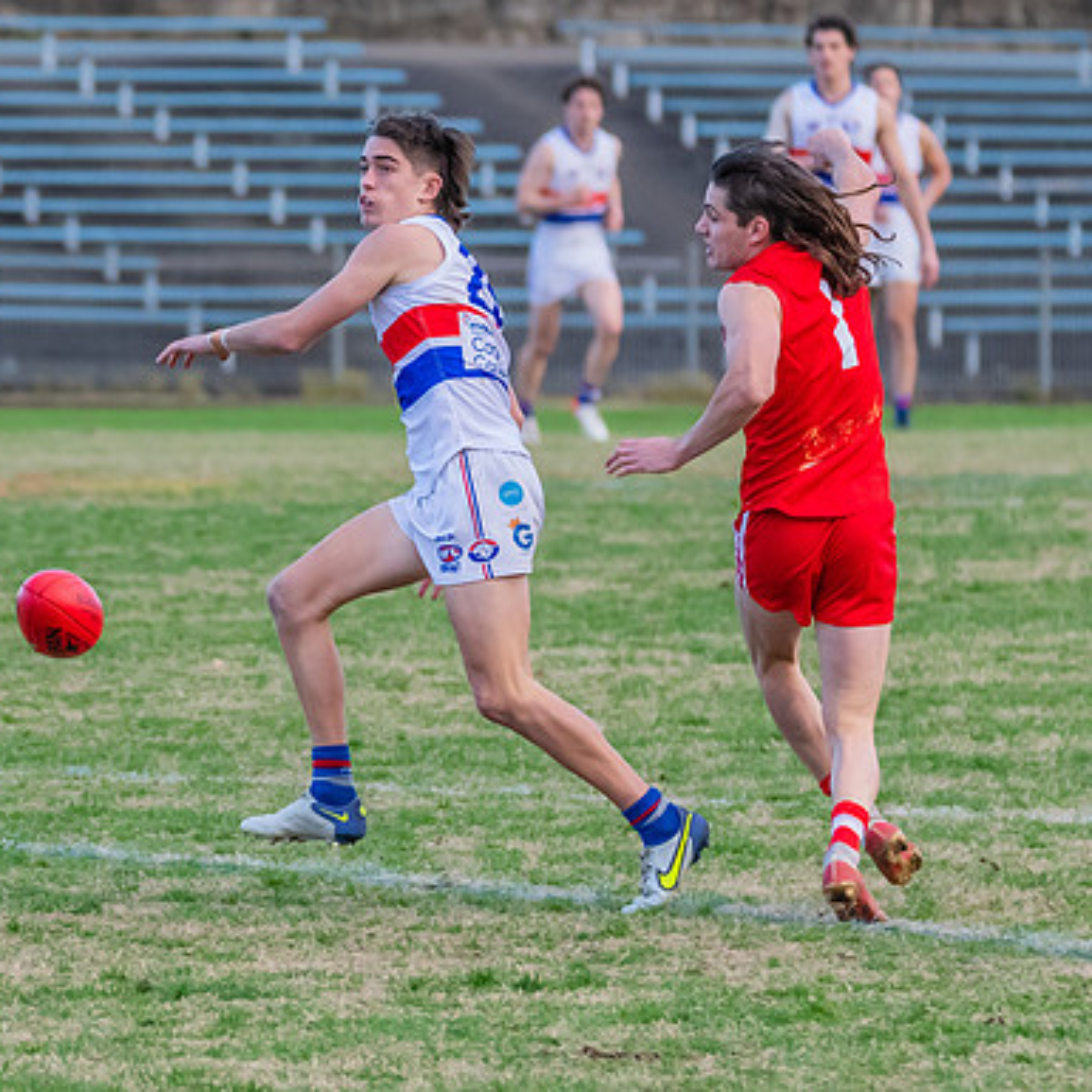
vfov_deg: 2.7
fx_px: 22949
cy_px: 585
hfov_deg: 2.7
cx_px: 248
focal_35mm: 643
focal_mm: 260
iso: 2200
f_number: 5.6
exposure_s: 1/1600
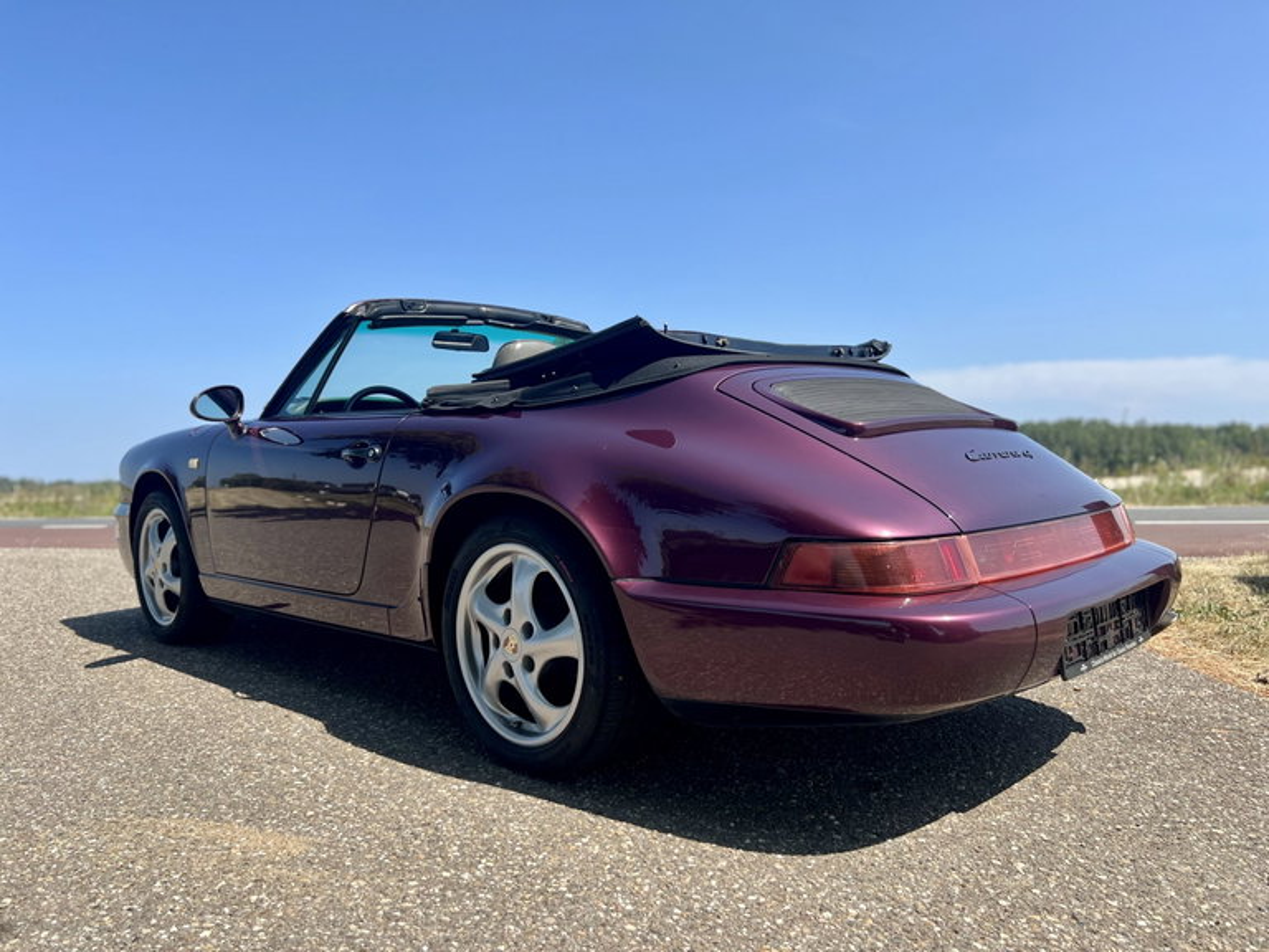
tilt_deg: +0.8
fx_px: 953
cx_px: 634
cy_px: 476
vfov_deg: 53.1
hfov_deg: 67.3
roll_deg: +1.7
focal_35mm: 26
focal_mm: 5.7
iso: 50
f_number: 1.5
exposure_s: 1/3077
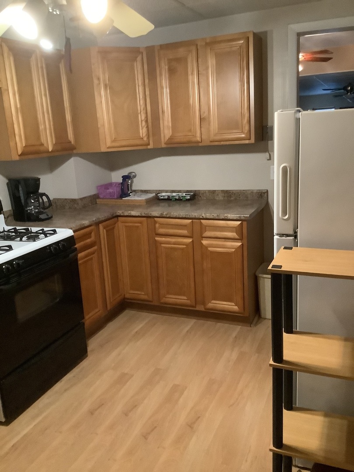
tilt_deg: -16.1
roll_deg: +4.6
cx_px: 177
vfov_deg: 58.4
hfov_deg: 45.4
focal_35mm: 31
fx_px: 423
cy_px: 236
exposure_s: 1/30
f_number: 2.4
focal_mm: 3.3
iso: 800
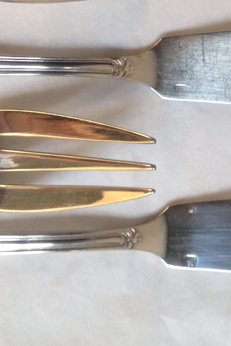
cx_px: 152
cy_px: 100
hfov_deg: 16.8
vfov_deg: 24.9
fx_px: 780
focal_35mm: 81
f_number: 2.4
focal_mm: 4.28
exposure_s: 1/60
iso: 50
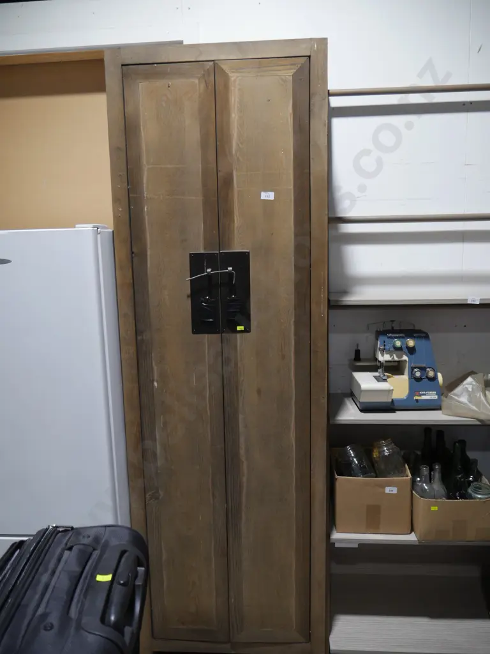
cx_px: 245
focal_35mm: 28
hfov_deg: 49.7
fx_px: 528
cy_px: 327
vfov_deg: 63.4
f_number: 3.5
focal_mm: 14
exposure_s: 1/60
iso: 200
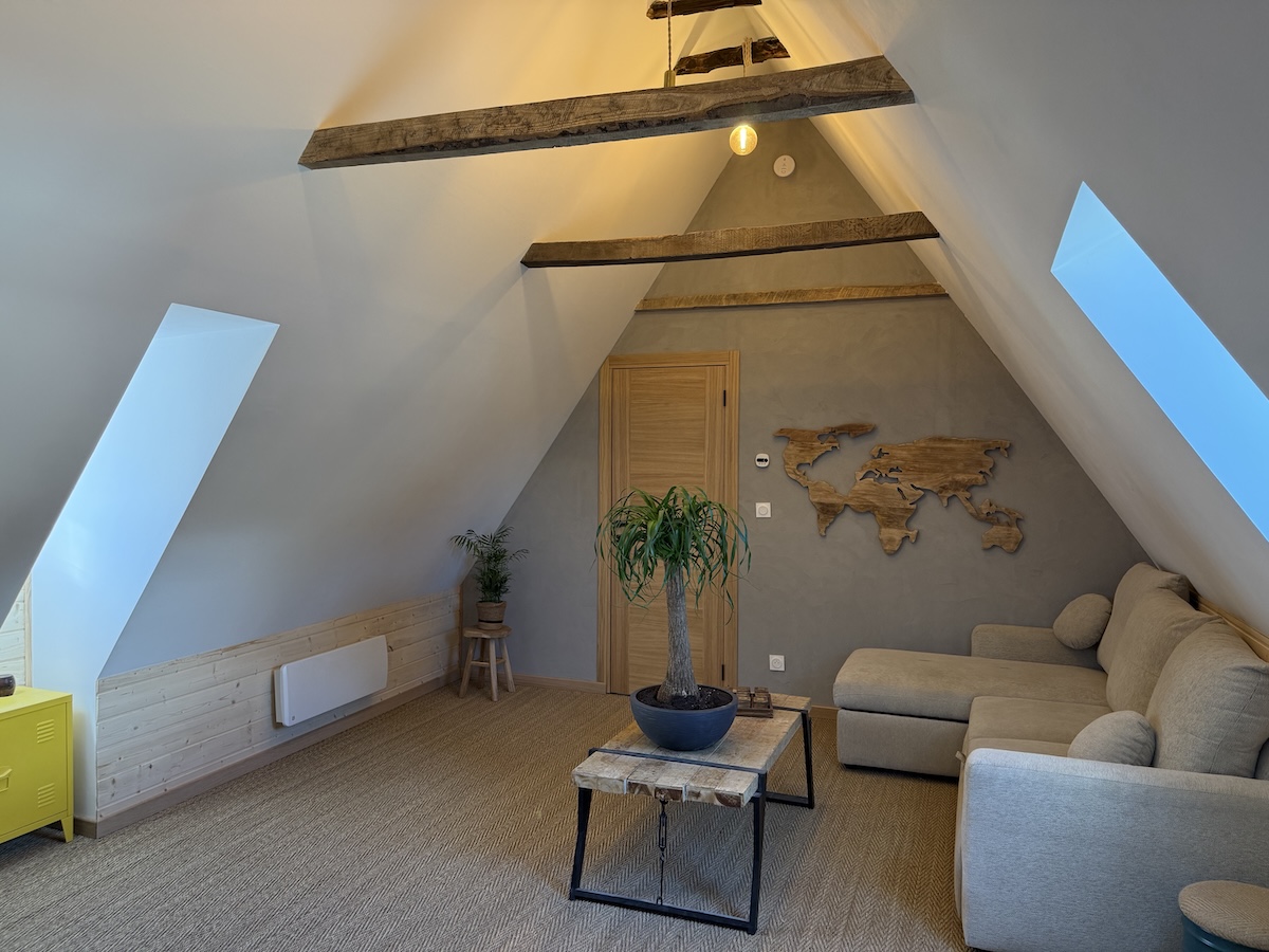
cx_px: 634
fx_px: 880
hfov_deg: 71.6
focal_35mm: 24
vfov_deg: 56.8
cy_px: 476
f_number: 1.78
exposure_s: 1/100
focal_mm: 6.76
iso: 200
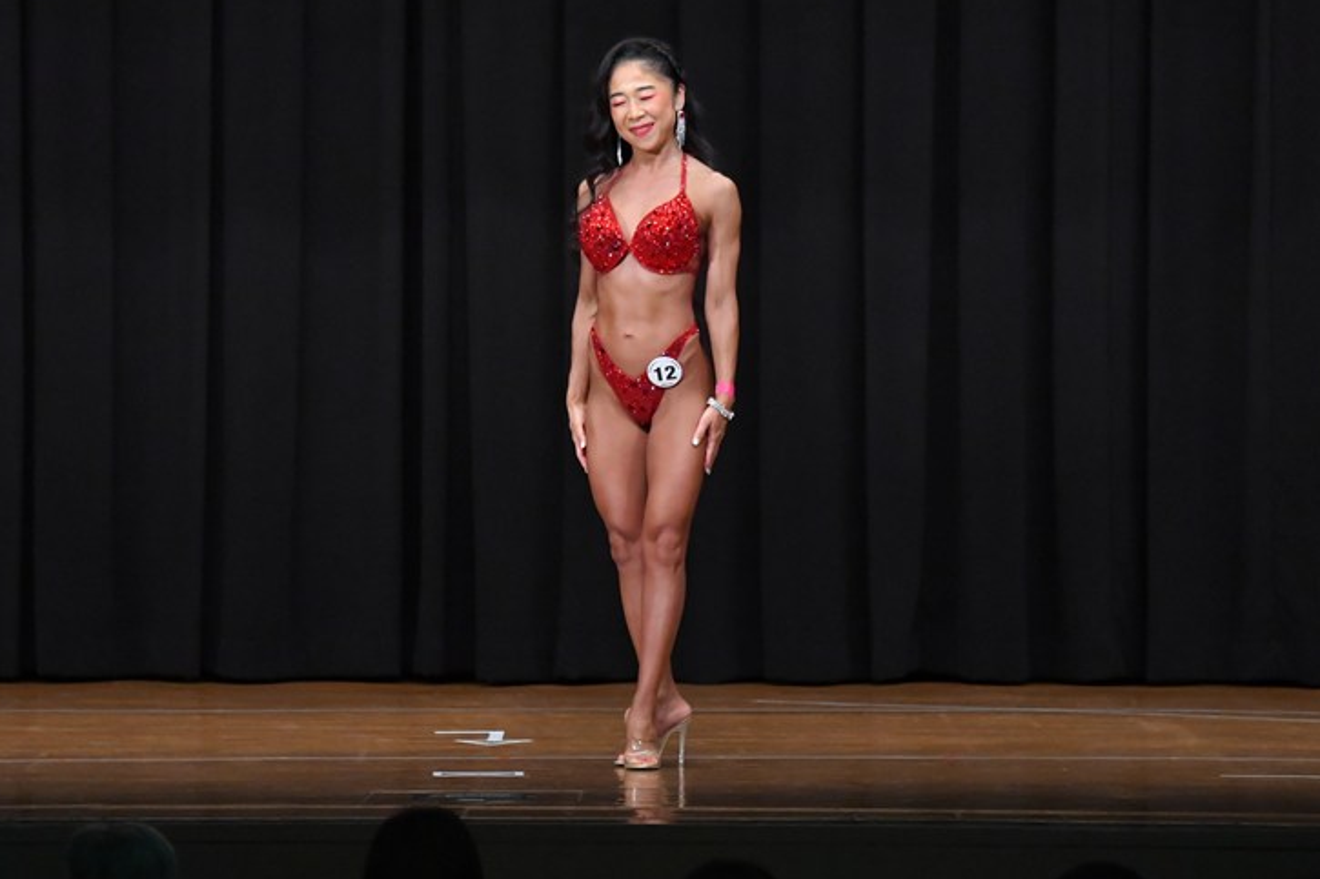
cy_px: 450
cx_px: 647
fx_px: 8504
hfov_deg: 8.9
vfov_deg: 5.9
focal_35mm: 232
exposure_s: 1/400
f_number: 5.6
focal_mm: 145
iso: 6400
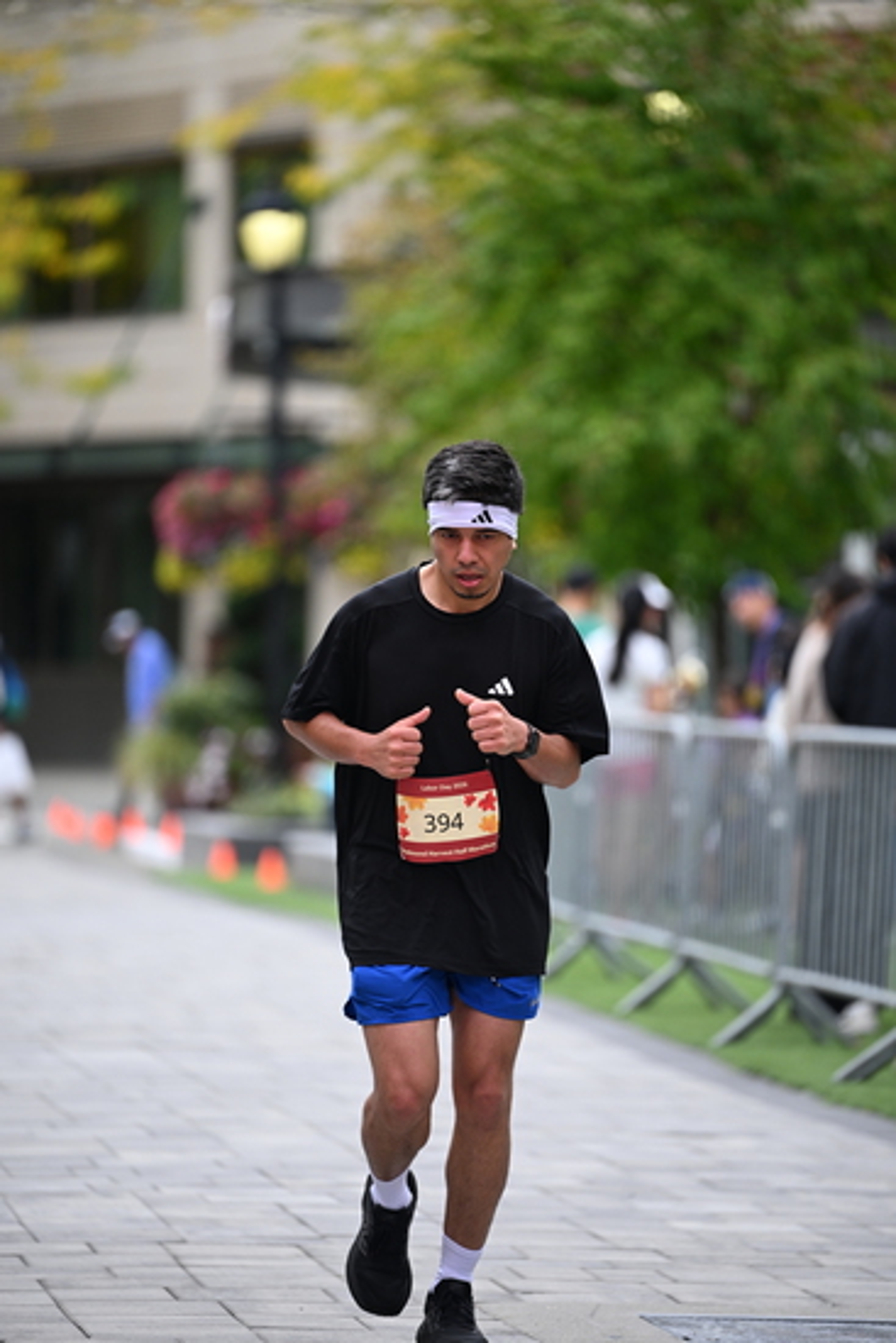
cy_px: 672
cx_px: 448
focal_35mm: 200
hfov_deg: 6.9
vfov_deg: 10.3
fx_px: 7461
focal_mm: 200
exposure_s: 1/2500
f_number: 2.8
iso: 640
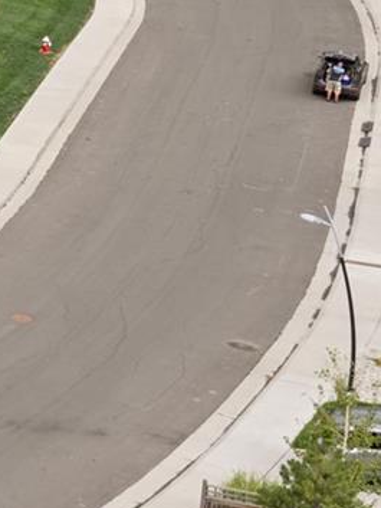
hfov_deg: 10.3
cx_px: -584
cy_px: 6
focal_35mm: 122
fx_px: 1789
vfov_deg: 15.8
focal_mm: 14.45
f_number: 2.8
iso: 100
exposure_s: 1/120
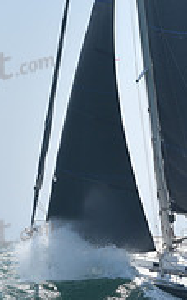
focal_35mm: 226
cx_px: 140
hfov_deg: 5.8
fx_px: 1847
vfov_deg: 9.2
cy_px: -23
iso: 320
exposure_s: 1/1000
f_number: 10
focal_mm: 70
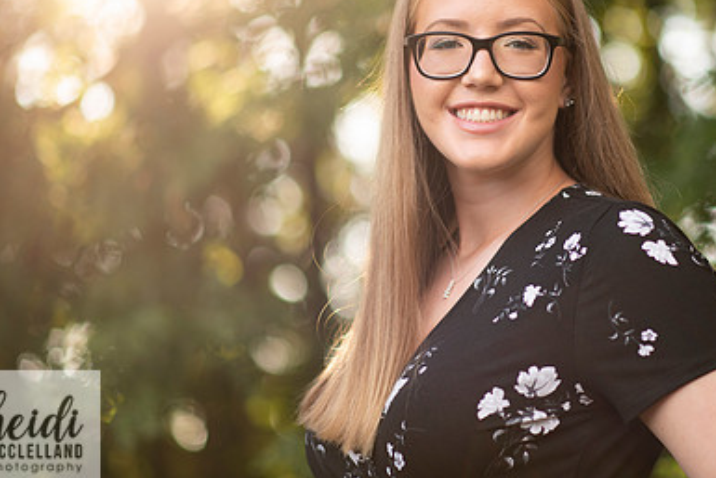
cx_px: 478
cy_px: 170
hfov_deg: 16.0
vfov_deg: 10.7
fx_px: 2547
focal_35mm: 128
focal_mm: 85
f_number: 1.8
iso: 125
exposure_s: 1/250
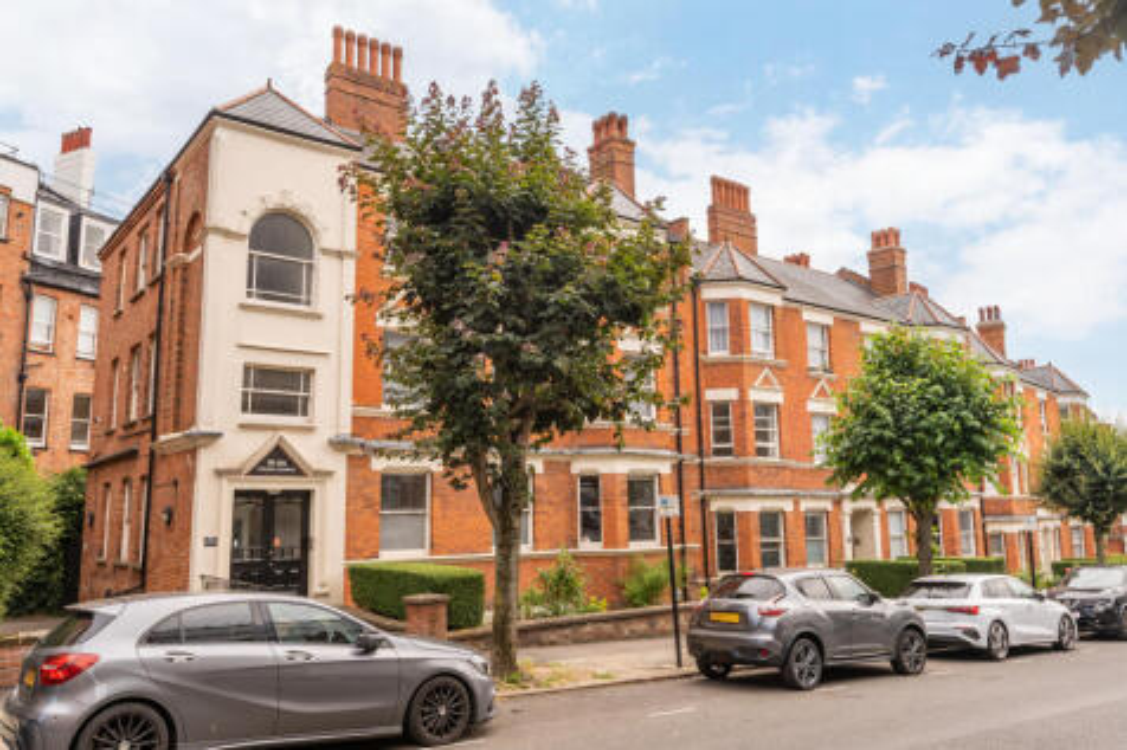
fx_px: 845
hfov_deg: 67.4
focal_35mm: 27
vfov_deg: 47.9
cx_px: 564
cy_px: 375
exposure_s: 1/200
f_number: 8
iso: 320
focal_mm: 27
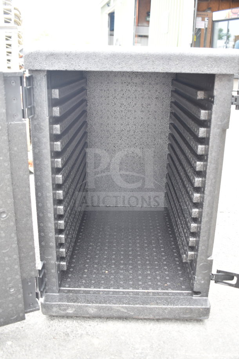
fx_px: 344
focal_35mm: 34
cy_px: 180
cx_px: 120
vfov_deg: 55.1
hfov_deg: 38.4
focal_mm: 23
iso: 320
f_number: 3.8
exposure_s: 1/40
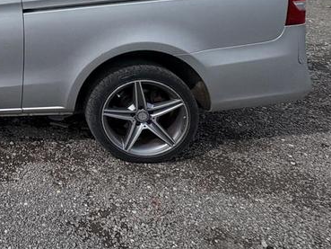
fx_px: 325
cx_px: -39
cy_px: -22
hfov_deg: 41.8
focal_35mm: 34
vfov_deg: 35.8
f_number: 2.2
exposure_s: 1/1789
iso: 50
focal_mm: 2.22
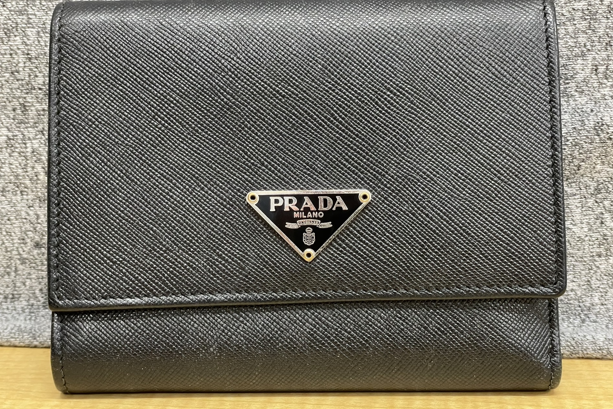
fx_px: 937
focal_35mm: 55
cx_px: 306
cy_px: 204
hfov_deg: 36.2
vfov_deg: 24.6
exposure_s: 1/60
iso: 320
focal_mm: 6
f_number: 2
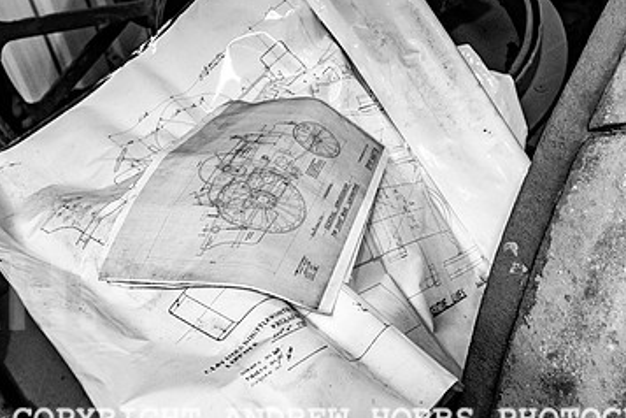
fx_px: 678
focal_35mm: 39
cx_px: 370
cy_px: 106
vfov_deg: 33.5
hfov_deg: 49.3
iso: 1000
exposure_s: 1/100
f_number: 4.5
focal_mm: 24
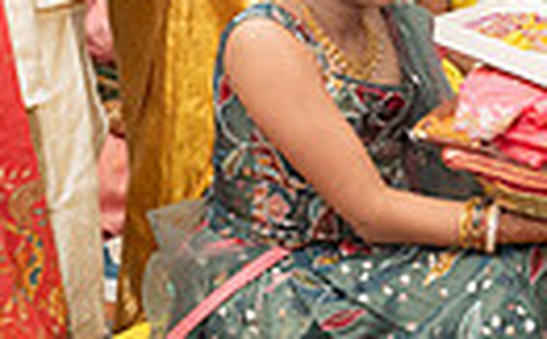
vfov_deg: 11.8
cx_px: 389
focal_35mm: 109
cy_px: 8
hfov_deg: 19.1
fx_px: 1620
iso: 800
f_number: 4
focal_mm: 24
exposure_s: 1/160
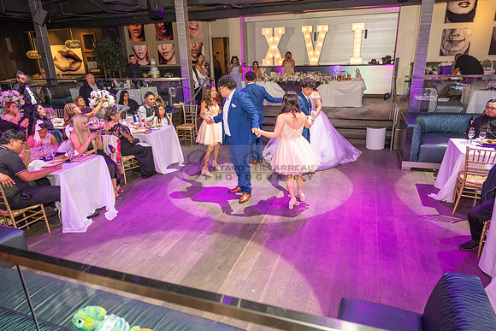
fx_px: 331
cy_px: 166
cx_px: 248
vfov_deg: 53.2
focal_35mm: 24
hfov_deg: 73.7
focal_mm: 24
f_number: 3.5
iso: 1000
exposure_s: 1/125
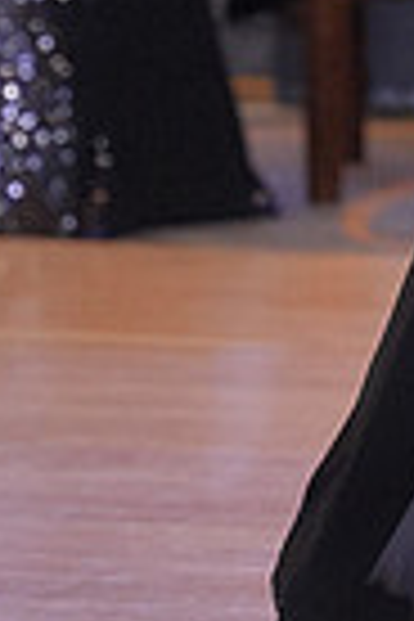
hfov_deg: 2.2
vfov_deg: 3.3
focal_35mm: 631
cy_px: -306
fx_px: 10884
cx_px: 808
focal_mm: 150
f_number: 3.5
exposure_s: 1/500
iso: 2500
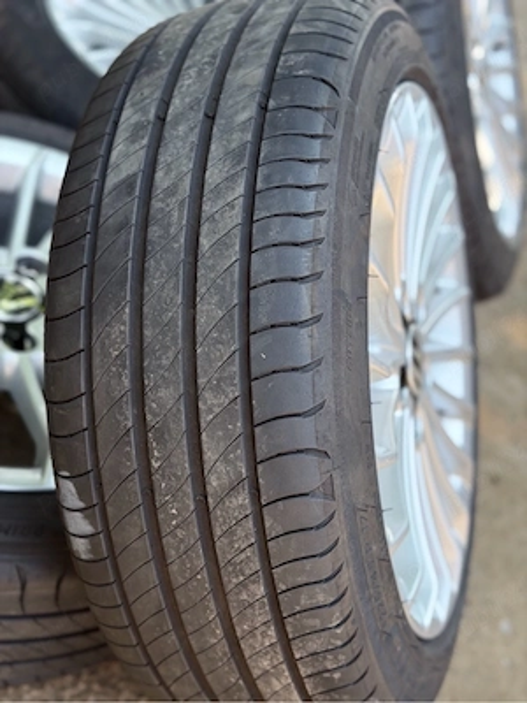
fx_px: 974
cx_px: 264
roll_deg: -28.1
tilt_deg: -42.2
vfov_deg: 39.7
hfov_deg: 30.3
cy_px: 352
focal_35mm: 48
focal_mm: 6.76
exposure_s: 1/382
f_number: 1.78
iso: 80
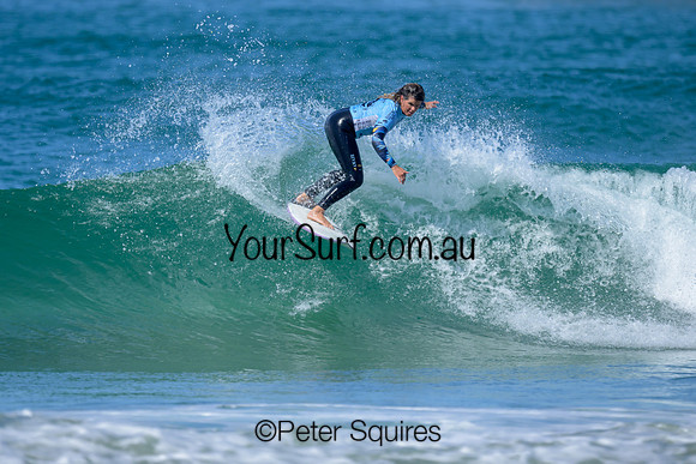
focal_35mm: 1100
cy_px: 203
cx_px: 290
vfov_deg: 1.3
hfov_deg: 1.9
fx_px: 21267
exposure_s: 1/2000
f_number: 6.3
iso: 360
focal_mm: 800
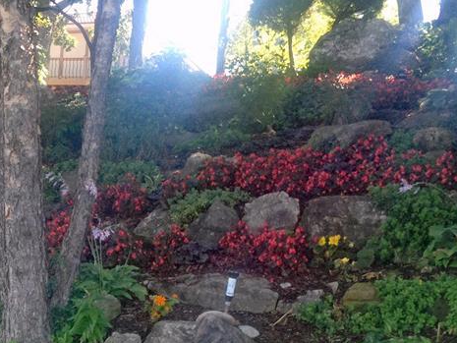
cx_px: 57
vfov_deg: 18.9
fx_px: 1017
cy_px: 282
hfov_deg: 24.7
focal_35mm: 77
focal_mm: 4.28
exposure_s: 1/120
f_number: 2.4
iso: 80
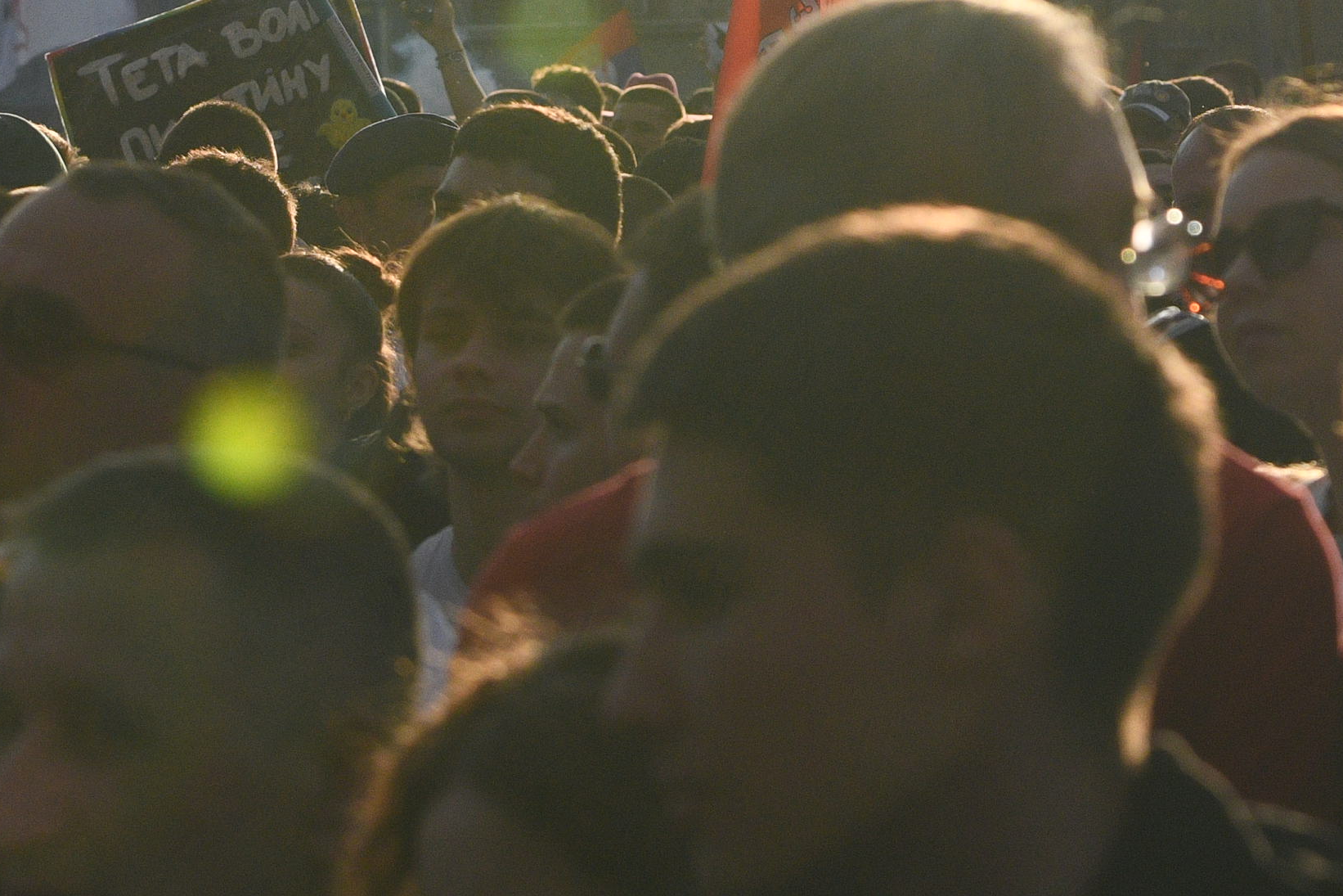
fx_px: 9849
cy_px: -412
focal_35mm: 264
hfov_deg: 7.8
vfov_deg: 5.2
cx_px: 833
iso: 800
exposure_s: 1/4000
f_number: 5.6
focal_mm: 70
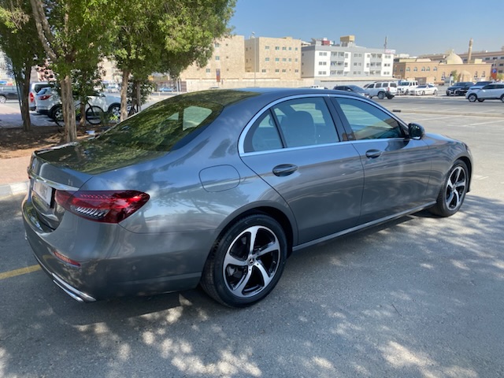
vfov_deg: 53.1
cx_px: 252
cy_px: 189
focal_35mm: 26
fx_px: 379
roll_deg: +1.2
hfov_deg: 67.3
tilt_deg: -16.7
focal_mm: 4.25
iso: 32
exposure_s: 1/1072
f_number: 1.8
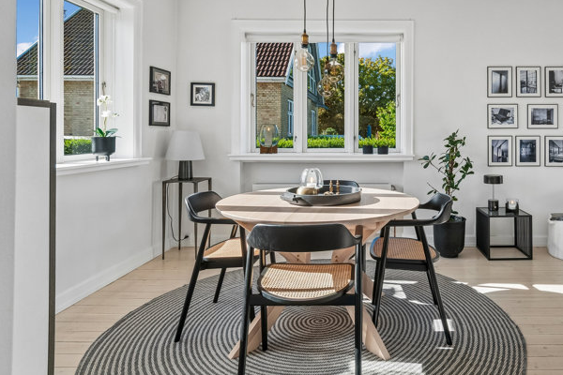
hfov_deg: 71.7
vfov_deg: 52.2
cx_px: 373
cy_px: 127
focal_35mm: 24
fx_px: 375
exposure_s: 1/80
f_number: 10
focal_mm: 12
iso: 200
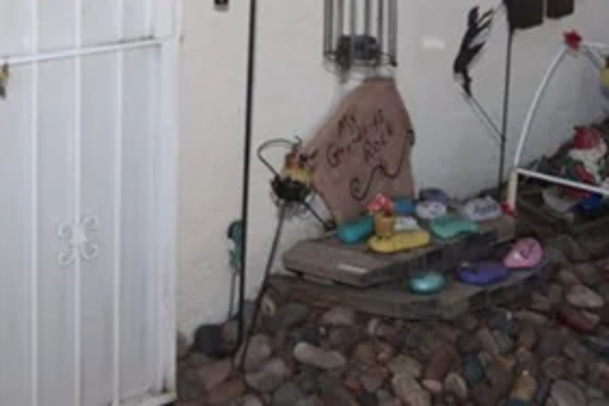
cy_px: -135
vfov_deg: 20.5
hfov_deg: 32.9
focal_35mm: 60
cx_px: 160
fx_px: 1012
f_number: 6.3
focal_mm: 11
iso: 100
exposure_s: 1/160
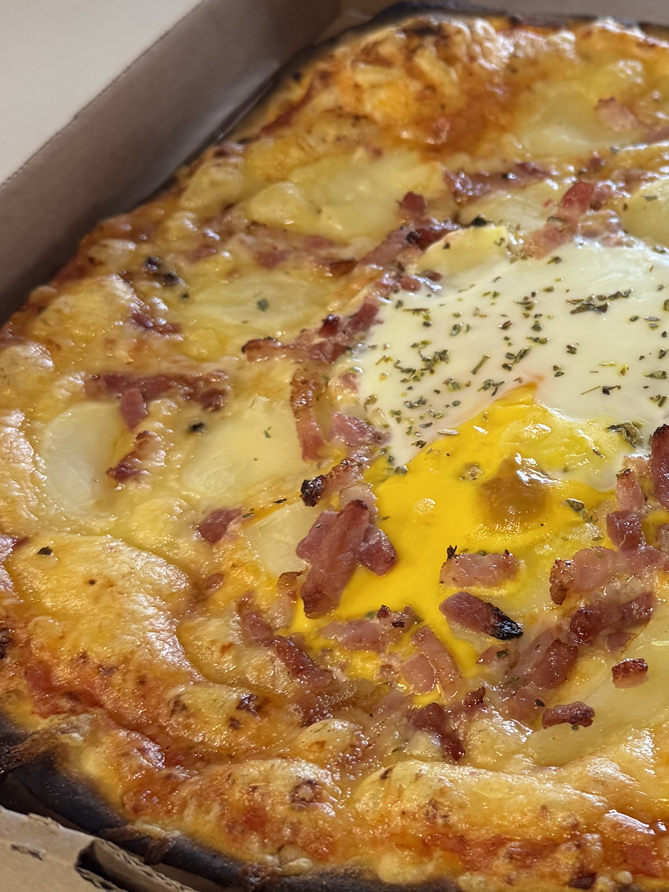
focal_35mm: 61
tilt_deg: -40.5
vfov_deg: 31.6
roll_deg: +5.6
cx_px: 701
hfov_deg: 22.9
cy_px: 393
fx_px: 1571
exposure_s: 1/100
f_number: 1.78
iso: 200
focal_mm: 6.76
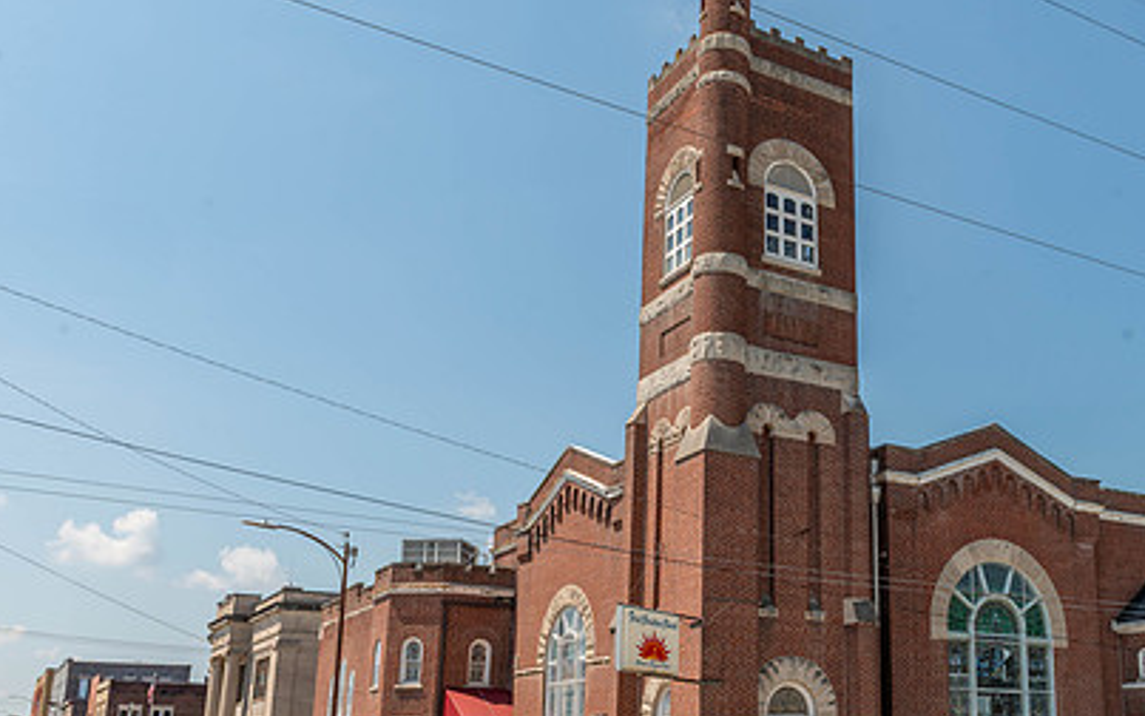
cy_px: 437
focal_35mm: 39
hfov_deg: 49.1
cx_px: 807
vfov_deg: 32.7
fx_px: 1217
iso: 100
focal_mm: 24
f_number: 11
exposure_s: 1/200
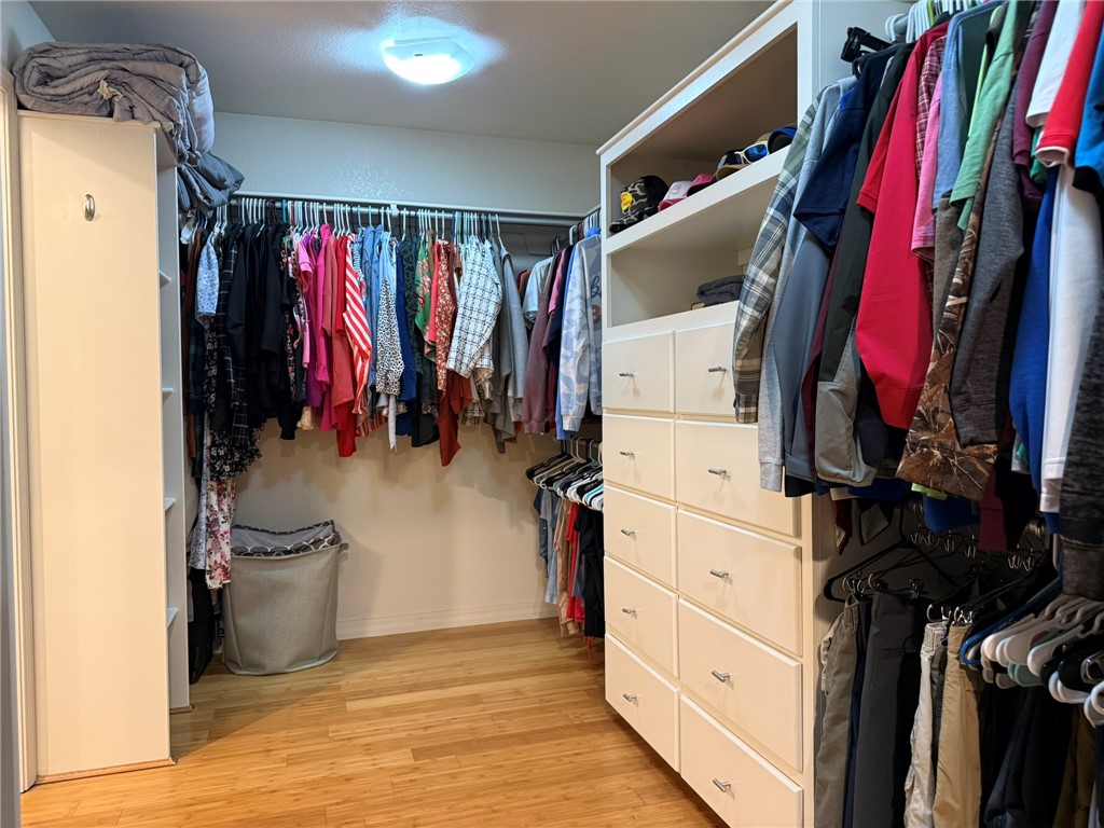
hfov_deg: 71.6
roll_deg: +1.0
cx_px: 552
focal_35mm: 24
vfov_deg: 56.8
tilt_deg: -1.3
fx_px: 765
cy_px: 414
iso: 400
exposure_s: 1/60
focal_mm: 6.76
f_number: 1.78
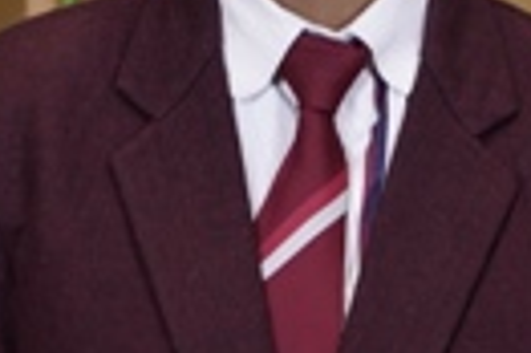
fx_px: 3079
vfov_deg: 6.5
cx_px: 199
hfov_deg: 9.9
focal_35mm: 209
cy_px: 26
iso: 320
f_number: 4.5
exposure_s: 1/80
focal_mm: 41
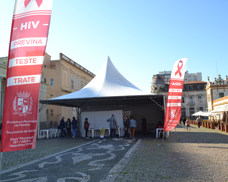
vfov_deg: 47.1
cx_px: 97
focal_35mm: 31
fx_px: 209
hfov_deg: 56.9
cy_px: 92
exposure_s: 1/200
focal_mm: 18
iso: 100
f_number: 6.3
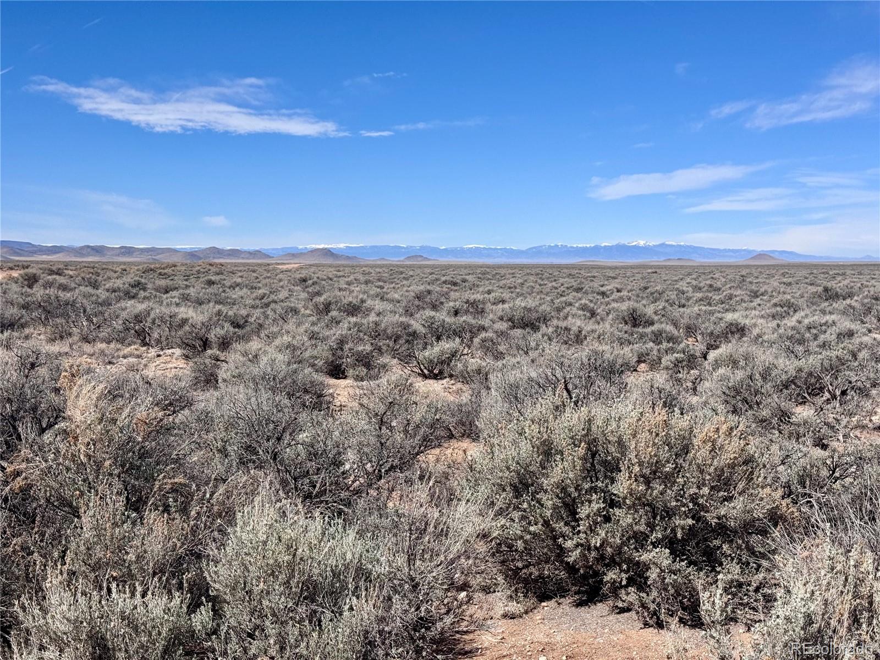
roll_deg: -0.6
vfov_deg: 30.3
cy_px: 330
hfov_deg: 39.7
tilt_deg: -4.4
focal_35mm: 48
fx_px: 1220
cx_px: 440
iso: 64
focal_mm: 6.76
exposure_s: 1/7092
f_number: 1.78
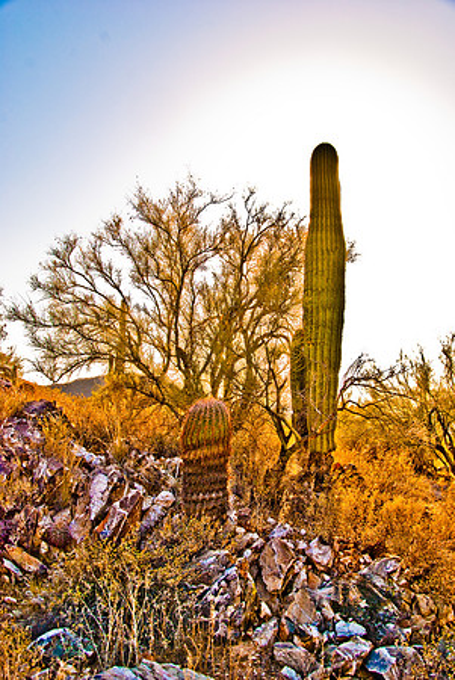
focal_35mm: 36
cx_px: 228
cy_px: 340
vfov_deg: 53.1
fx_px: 681
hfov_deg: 37.0
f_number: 9
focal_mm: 24
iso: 200
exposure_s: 1/80
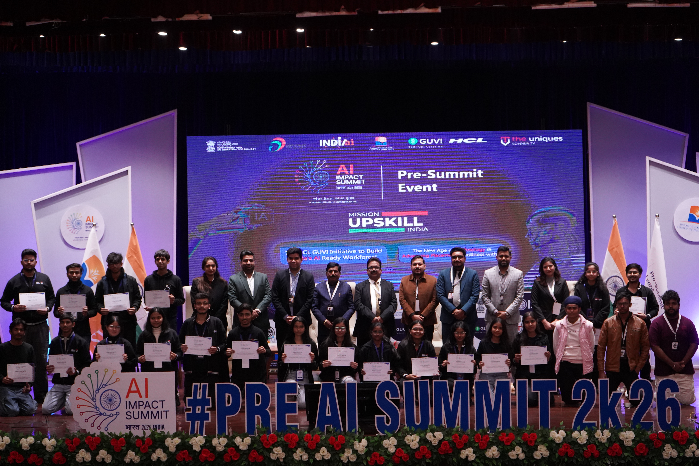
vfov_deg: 23.8
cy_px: 233
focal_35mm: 57
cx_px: 350
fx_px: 1107
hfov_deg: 35.1
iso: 6400
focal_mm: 57
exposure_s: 1/200
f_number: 5.6
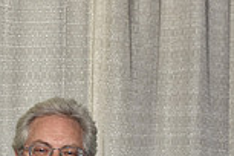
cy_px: 223
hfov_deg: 15.1
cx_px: -12
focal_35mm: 133
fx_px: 864
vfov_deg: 10.0
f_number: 5
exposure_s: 1/60
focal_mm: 35
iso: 200
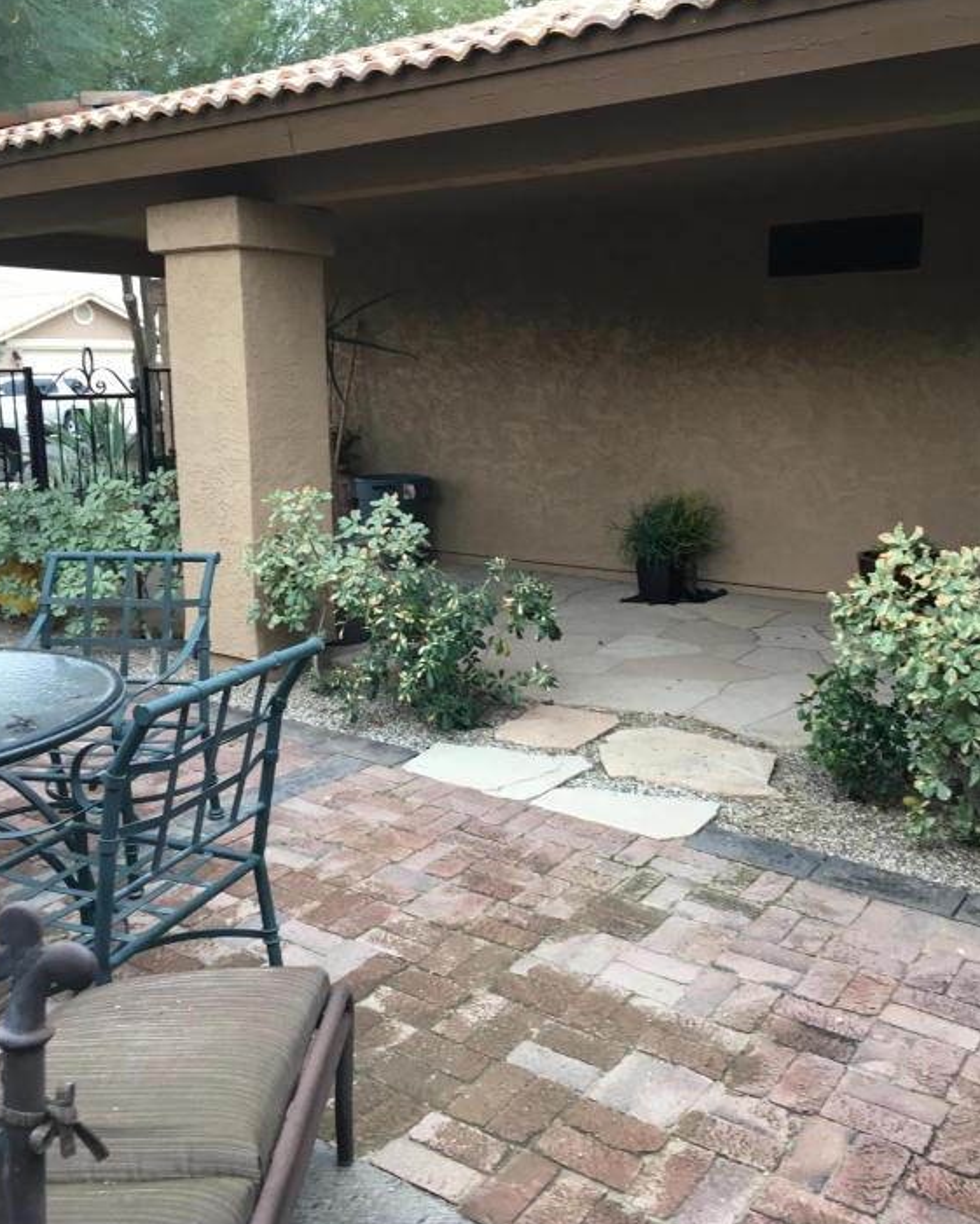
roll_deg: +2.4
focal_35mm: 31
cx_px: 484
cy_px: 581
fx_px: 1124
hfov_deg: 47.1
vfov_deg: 57.1
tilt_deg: -8.1
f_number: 2.2
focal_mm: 4.15
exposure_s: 1/30
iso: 25
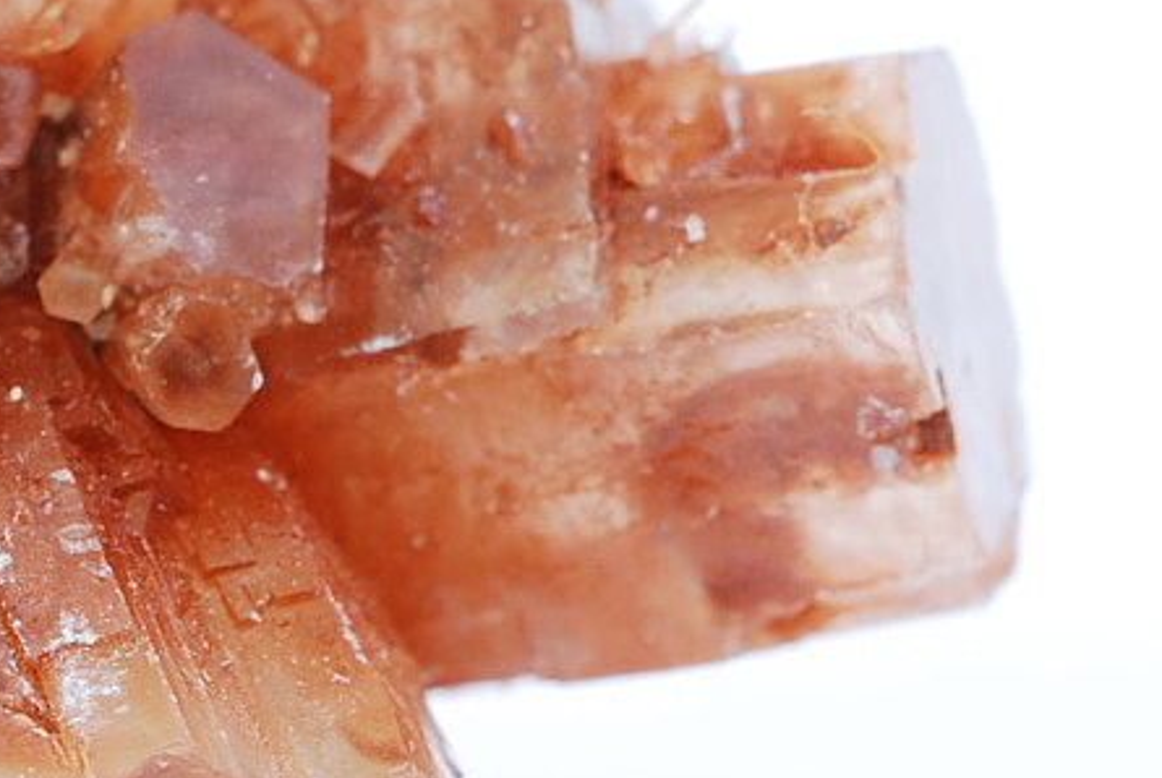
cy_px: 304
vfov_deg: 2.8
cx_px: -376
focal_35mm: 485
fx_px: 15675
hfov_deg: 4.2
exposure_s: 2
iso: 100
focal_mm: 90
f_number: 13
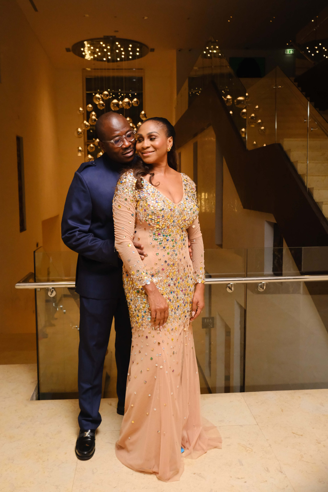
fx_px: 478
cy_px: 246
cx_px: 164
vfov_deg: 54.4
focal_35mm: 35
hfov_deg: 37.9
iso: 3200
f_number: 5
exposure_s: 1/200
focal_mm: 23
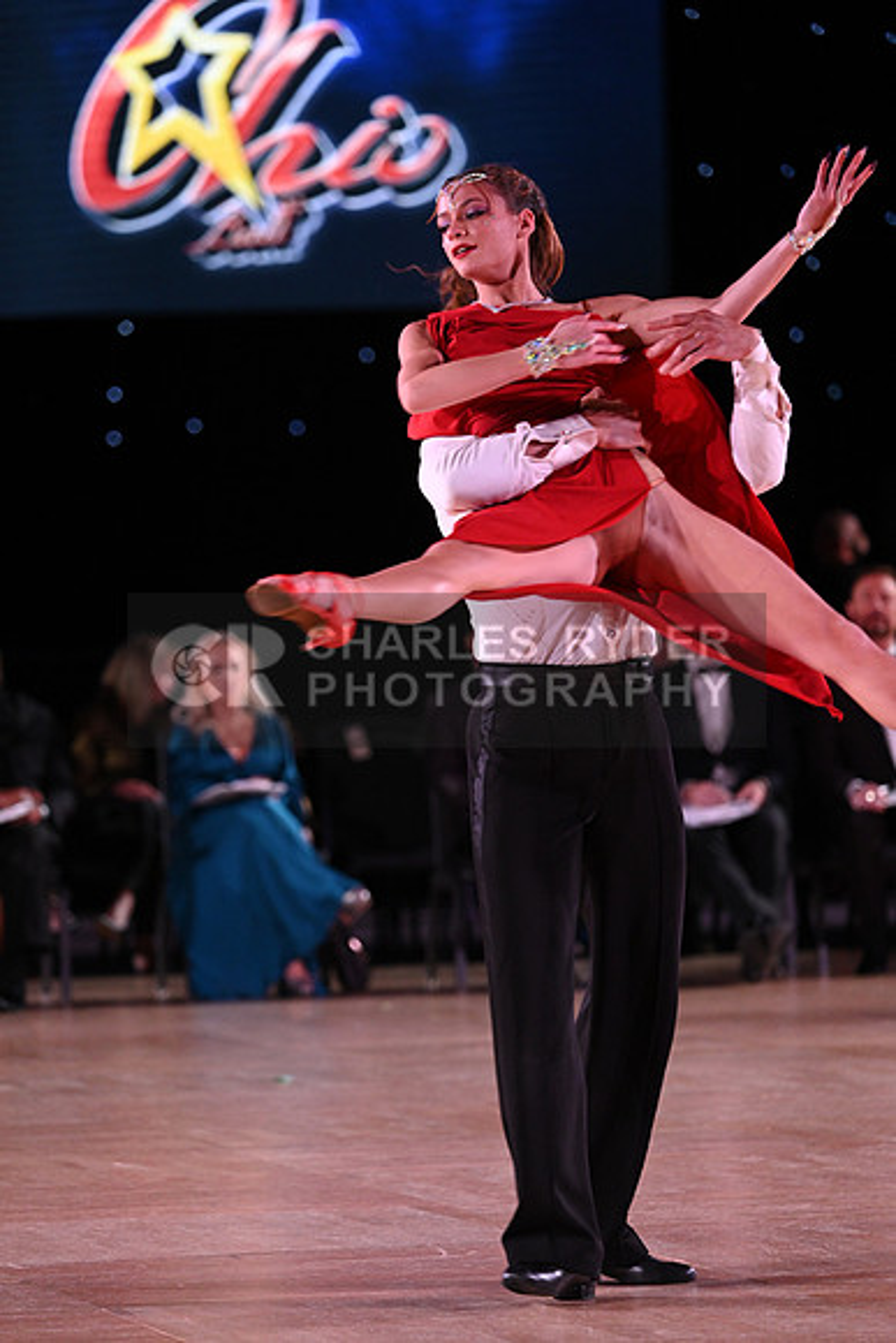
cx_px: 448
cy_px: 672
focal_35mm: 220
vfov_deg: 9.4
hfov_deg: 6.2
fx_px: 8208
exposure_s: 1/320
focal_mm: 220
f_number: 5
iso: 3200
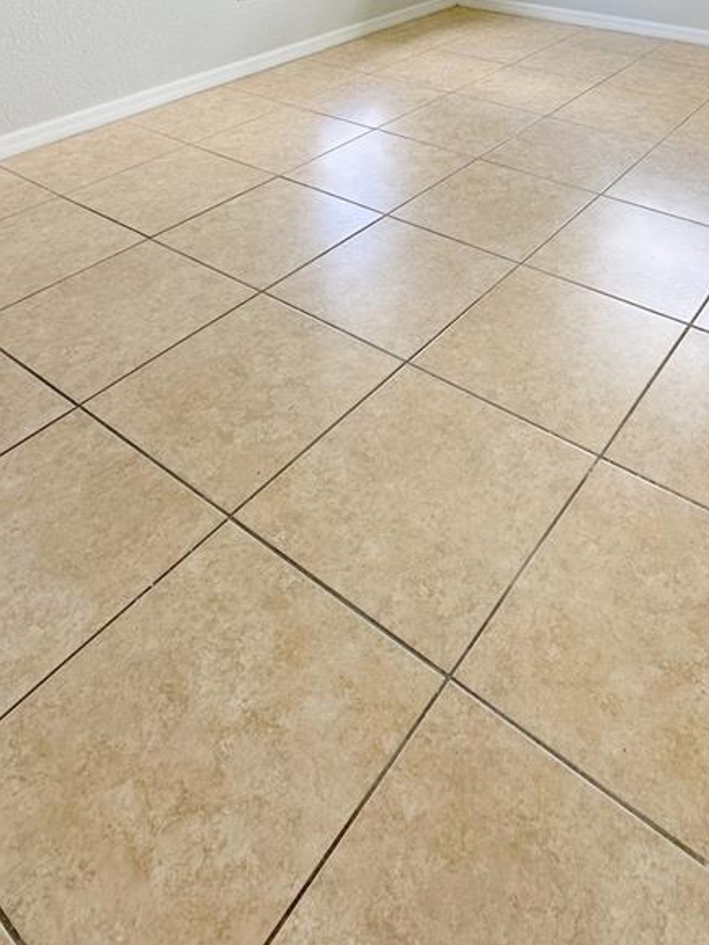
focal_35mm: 29
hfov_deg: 47.1
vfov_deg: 52.5
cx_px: 498
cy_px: 60
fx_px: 792
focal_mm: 2.22
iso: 64
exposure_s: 1/99
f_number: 2.2
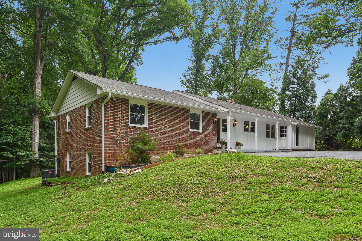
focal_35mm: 22
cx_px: 181
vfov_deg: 57.2
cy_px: 120
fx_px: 221
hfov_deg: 78.6
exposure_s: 1/100
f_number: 8
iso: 400
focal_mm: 22
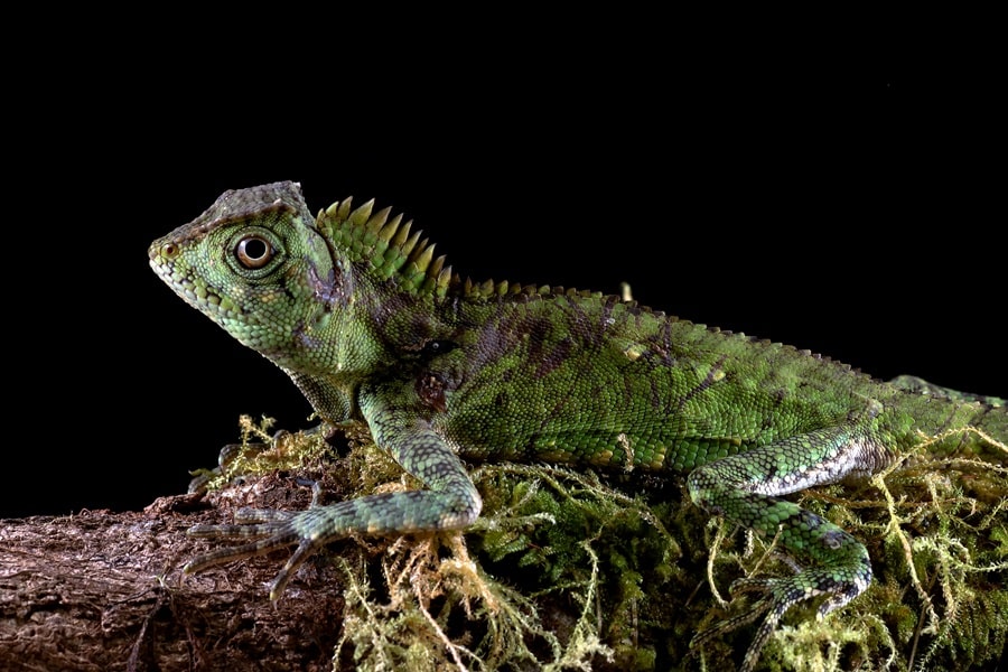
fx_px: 2520
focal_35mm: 90
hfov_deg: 22.6
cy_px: 336
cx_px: 504
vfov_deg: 15.2
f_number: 16
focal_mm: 90
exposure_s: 1/100
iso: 125
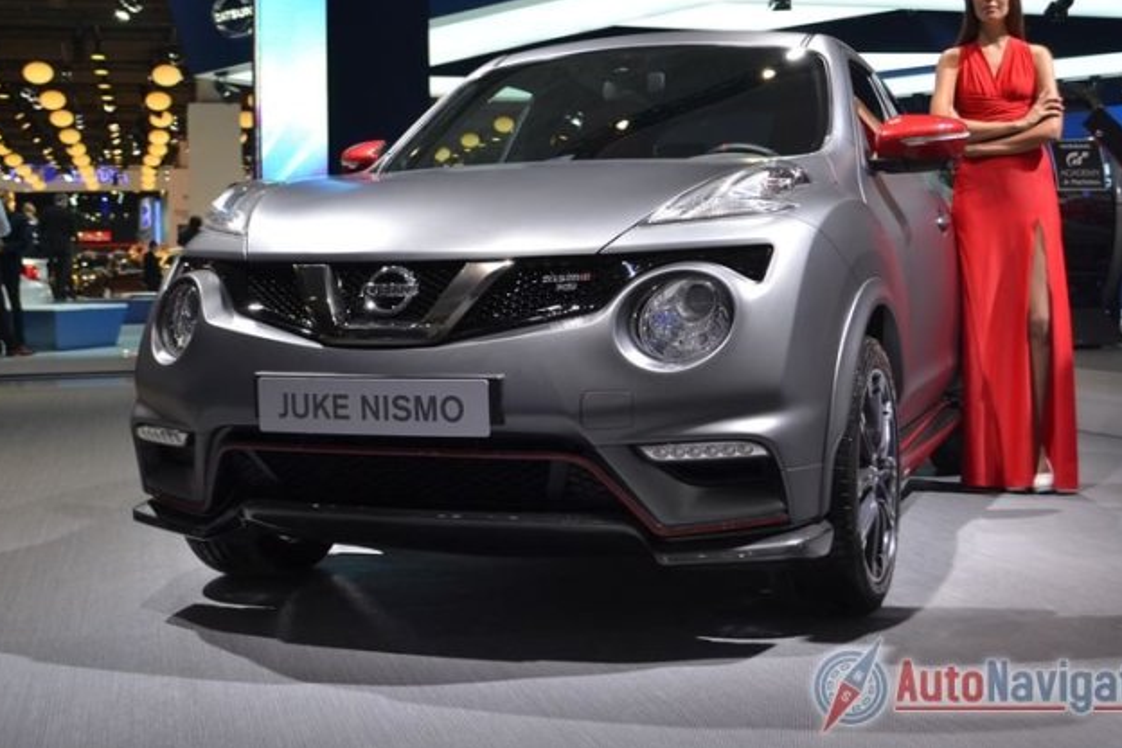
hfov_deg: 39.6
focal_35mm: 50
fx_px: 1558
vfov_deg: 26.9
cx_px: 550
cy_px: 274
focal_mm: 26
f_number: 4.5
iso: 400
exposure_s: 1/80
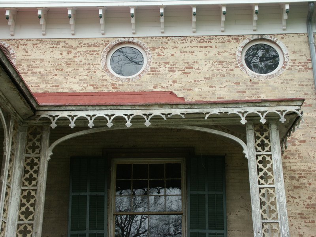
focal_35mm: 54
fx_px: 493
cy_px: 118
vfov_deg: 27.0
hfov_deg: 35.5
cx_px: 158
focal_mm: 13.9
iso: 100
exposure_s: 1/180
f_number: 5.6
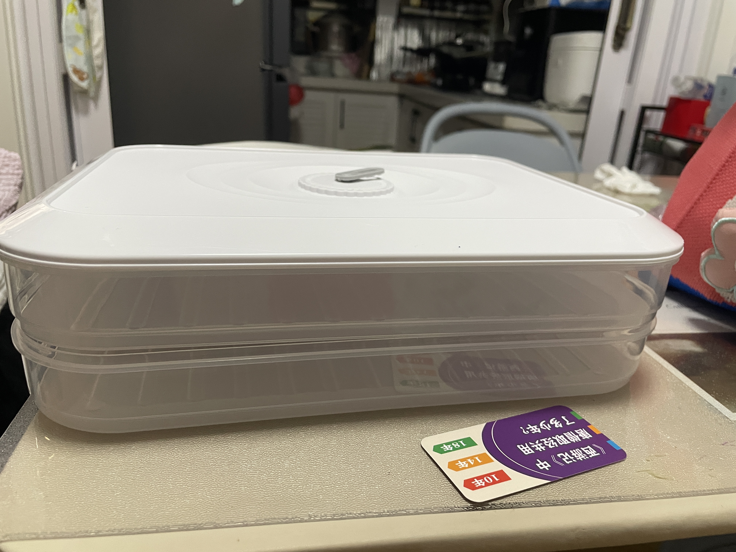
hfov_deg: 67.3
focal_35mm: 26
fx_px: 553
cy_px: 276
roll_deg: -3.9
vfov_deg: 53.1
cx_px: 368
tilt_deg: -19.8
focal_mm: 4.2
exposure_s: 1/50
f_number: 1.6
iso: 200
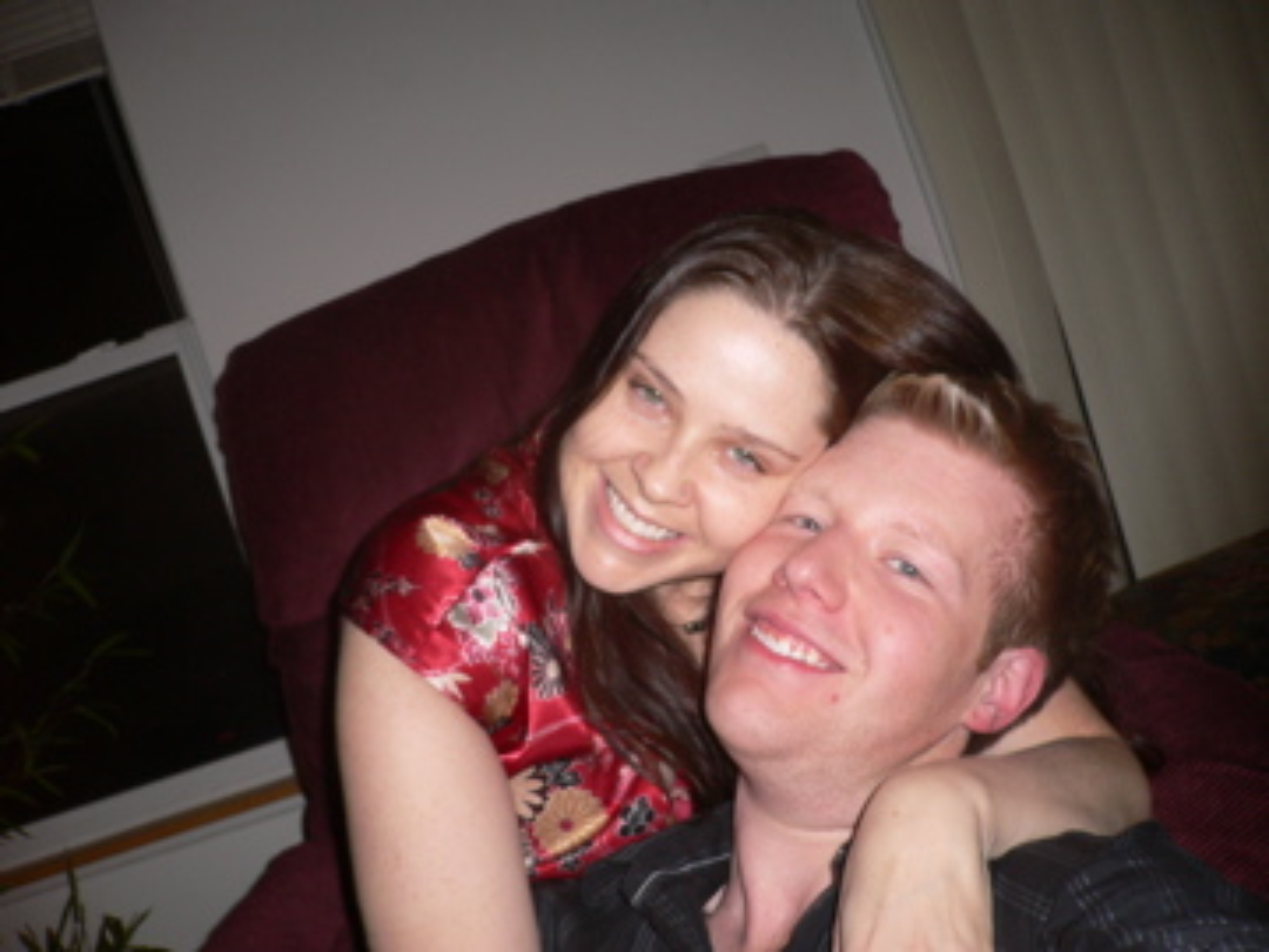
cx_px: 634
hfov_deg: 52.6
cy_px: 476
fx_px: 1283
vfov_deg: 40.7
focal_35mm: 35
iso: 100
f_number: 2.8
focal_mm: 5.8
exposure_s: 1/60
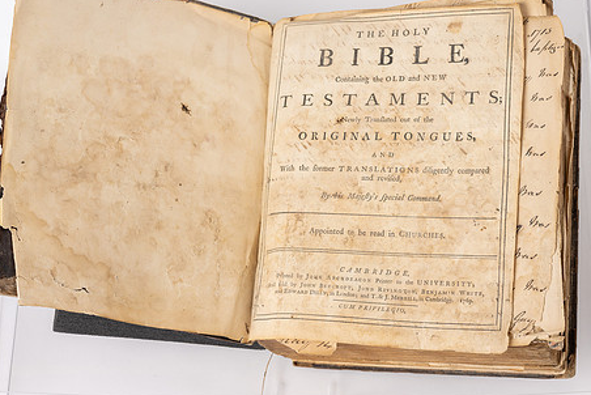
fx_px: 1265
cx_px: 311
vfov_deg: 17.7
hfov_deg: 26.3
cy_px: 152
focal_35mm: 77
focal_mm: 60
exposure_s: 1/125
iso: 100
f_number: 13
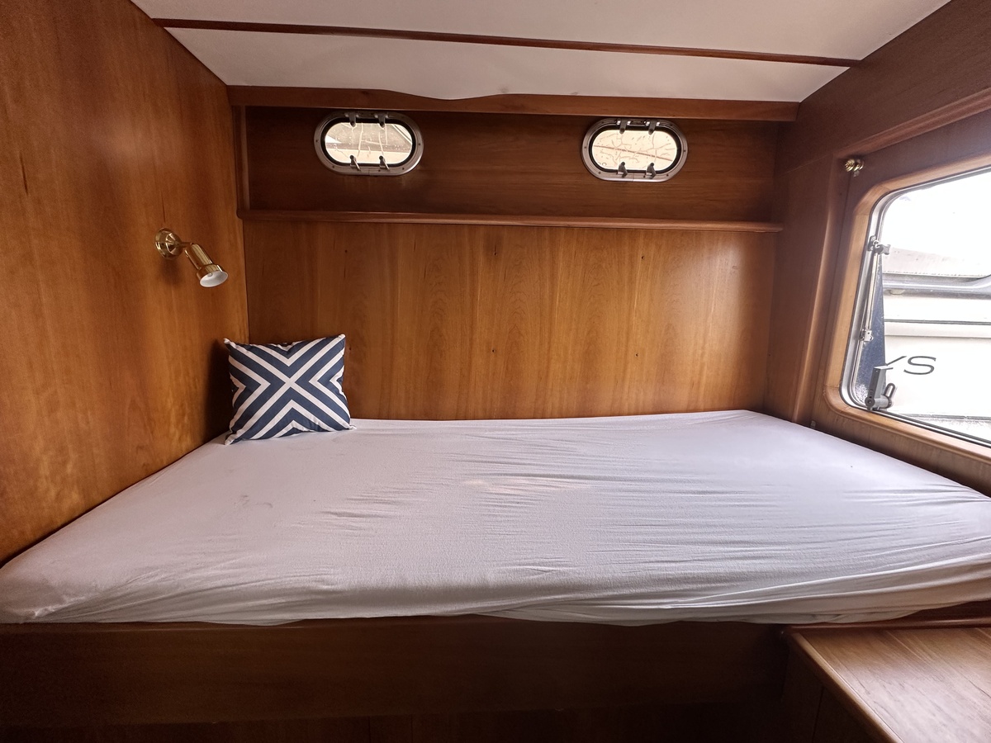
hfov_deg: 102.1
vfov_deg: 85.7
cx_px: 496
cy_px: 372
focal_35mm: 14
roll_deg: +0.6
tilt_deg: -10.4
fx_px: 401
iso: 160
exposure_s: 1/99
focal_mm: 2.22
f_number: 2.2
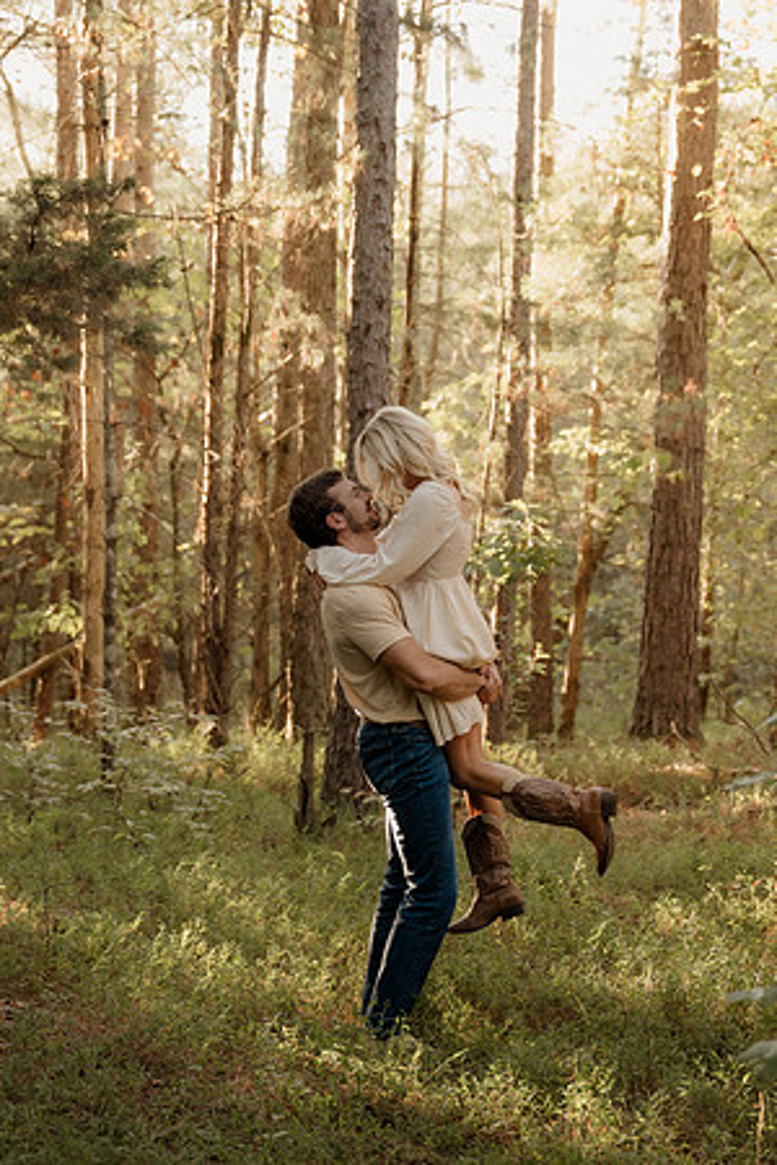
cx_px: 388
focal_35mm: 70
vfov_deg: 28.8
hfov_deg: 19.5
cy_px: 582
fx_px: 2266
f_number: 2.8
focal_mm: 47
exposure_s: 1/125
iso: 500
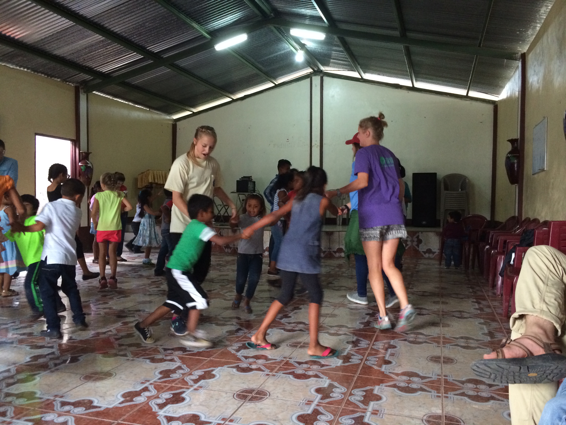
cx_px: 283
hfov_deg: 60.0
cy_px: 212
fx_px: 491
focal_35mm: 30
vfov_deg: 46.8
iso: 250
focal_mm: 4.12
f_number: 2.2
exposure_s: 1/30
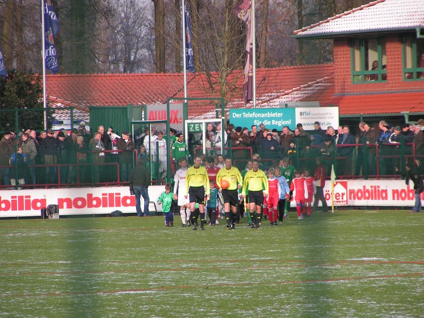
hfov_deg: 6.1
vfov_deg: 4.6
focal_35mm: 326
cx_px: 212
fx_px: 3993
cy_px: 159
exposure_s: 1/400
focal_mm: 49.8
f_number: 3.5
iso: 80
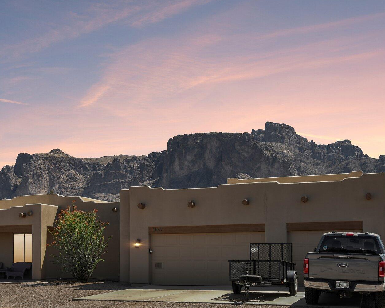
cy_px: 181
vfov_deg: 32.7
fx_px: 524
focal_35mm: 46
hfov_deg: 40.3
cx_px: 177
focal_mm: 20
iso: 100
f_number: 8
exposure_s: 1/320
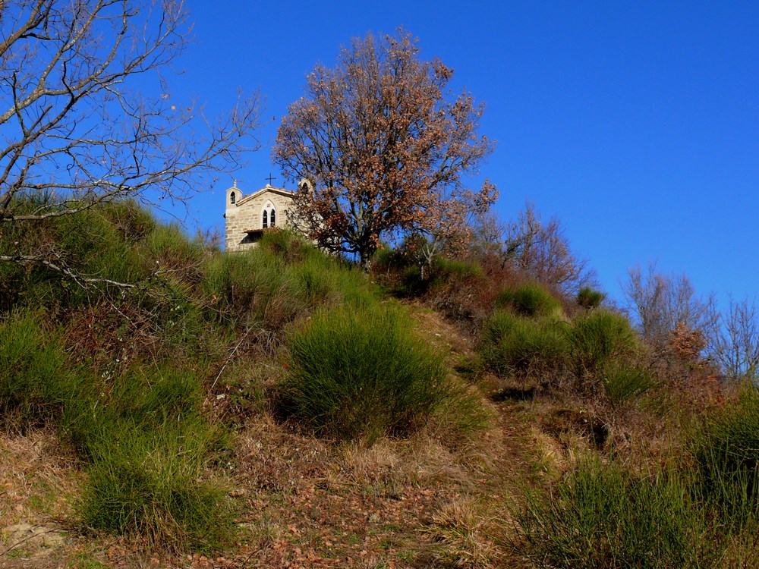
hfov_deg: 52.6
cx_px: 380
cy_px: 284
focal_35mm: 35
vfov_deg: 40.7
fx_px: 767
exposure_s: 1/400
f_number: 5.6
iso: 100
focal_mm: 7.4
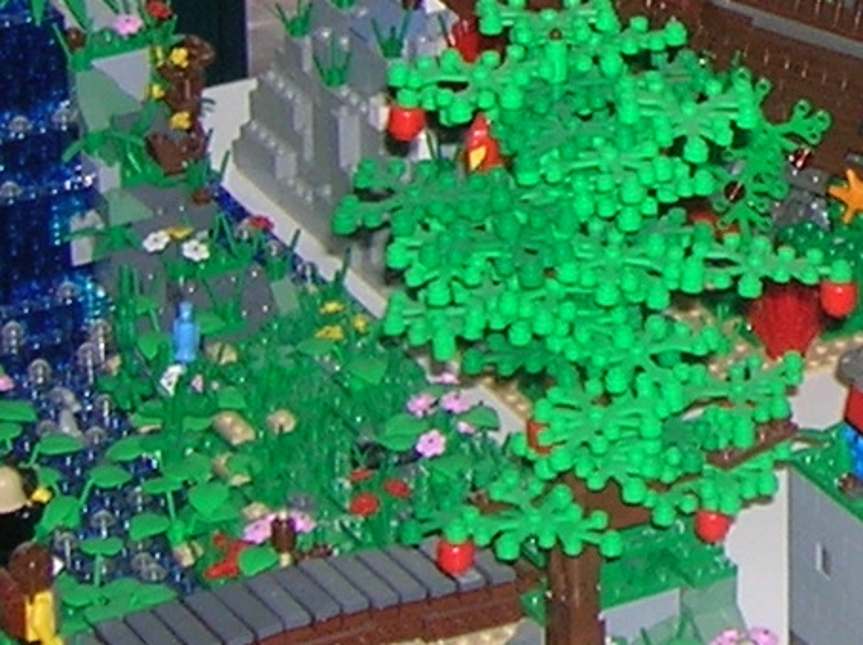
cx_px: 1354
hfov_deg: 11.1
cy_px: -154
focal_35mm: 171
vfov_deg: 8.6
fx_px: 4258
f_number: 2.9
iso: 54
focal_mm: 5.7
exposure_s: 1/60.1
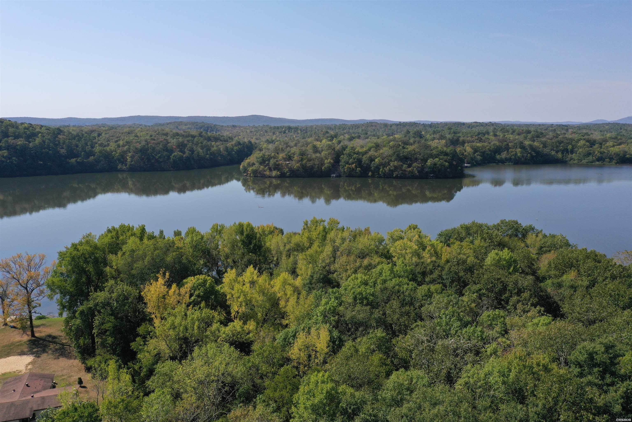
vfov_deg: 46.4
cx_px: 316
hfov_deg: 65.5
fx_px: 492
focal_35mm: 28
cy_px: 211
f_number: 6.3
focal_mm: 10.26
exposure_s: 1/500
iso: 100
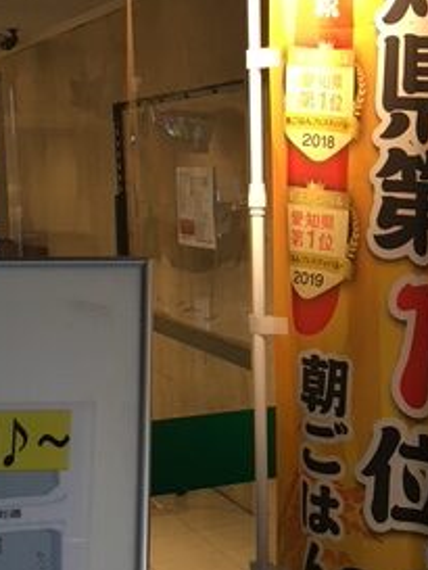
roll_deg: +0.2
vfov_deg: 28.5
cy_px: 317
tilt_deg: -6.7
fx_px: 1120
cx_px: 374
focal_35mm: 68
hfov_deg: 21.2
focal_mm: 4.15
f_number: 2.2
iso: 80
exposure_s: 1/30
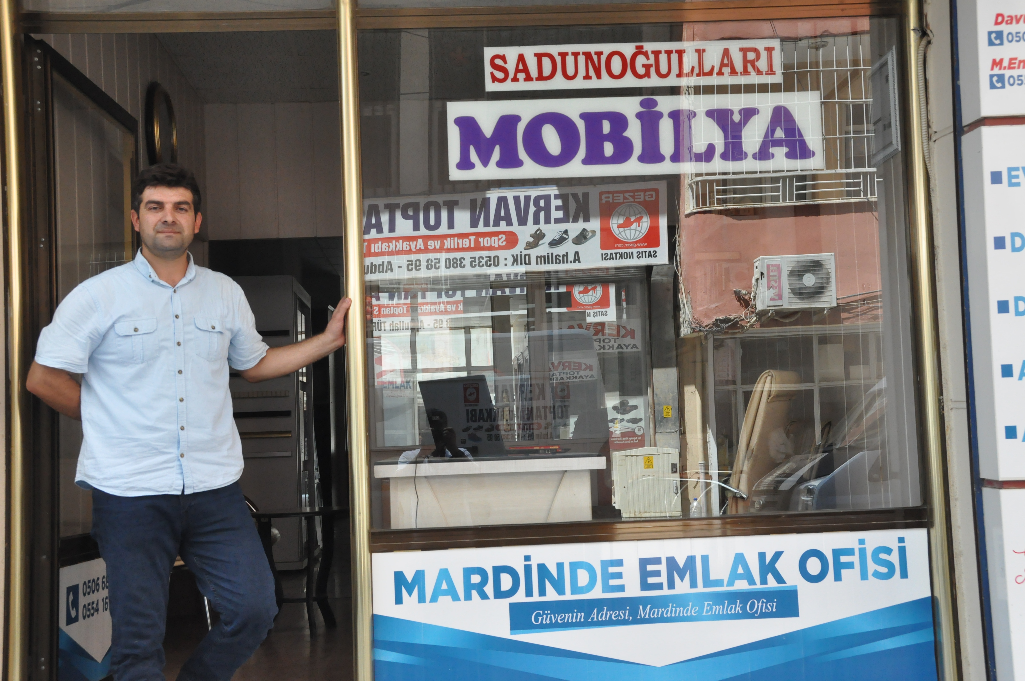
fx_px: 1322
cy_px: 340
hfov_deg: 42.4
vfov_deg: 28.9
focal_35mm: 46
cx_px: 512
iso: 1600
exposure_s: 1/320
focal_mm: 31
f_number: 9
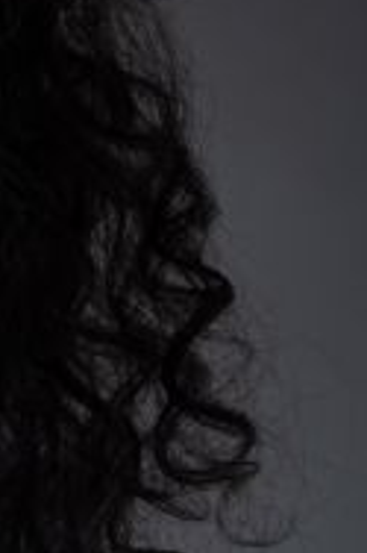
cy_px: 341
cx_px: -282
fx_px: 3968
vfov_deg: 8.0
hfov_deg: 5.2
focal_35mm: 259
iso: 200
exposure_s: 1/125
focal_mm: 48
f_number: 6.3
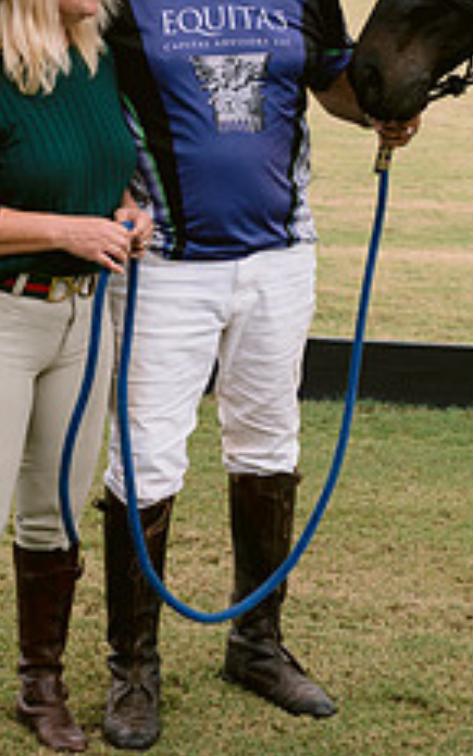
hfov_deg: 13.2
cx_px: 329
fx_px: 2042
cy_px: 173
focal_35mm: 99
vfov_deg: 20.8
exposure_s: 1/1600
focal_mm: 50
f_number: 4
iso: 200
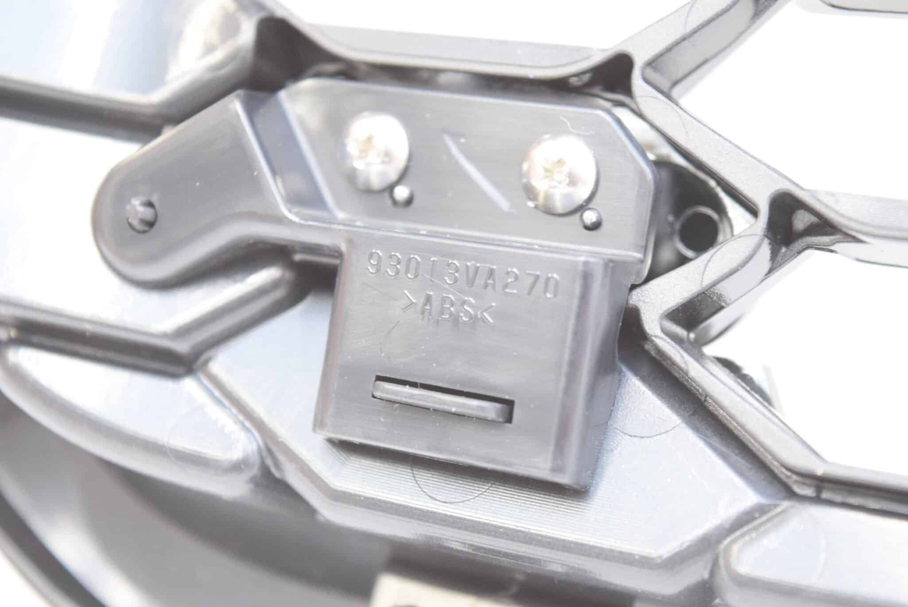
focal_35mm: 82
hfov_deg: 24.6
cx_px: 454
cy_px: 304
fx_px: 2082
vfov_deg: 16.6
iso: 2000
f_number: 5.6
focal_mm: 55
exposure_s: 1/60
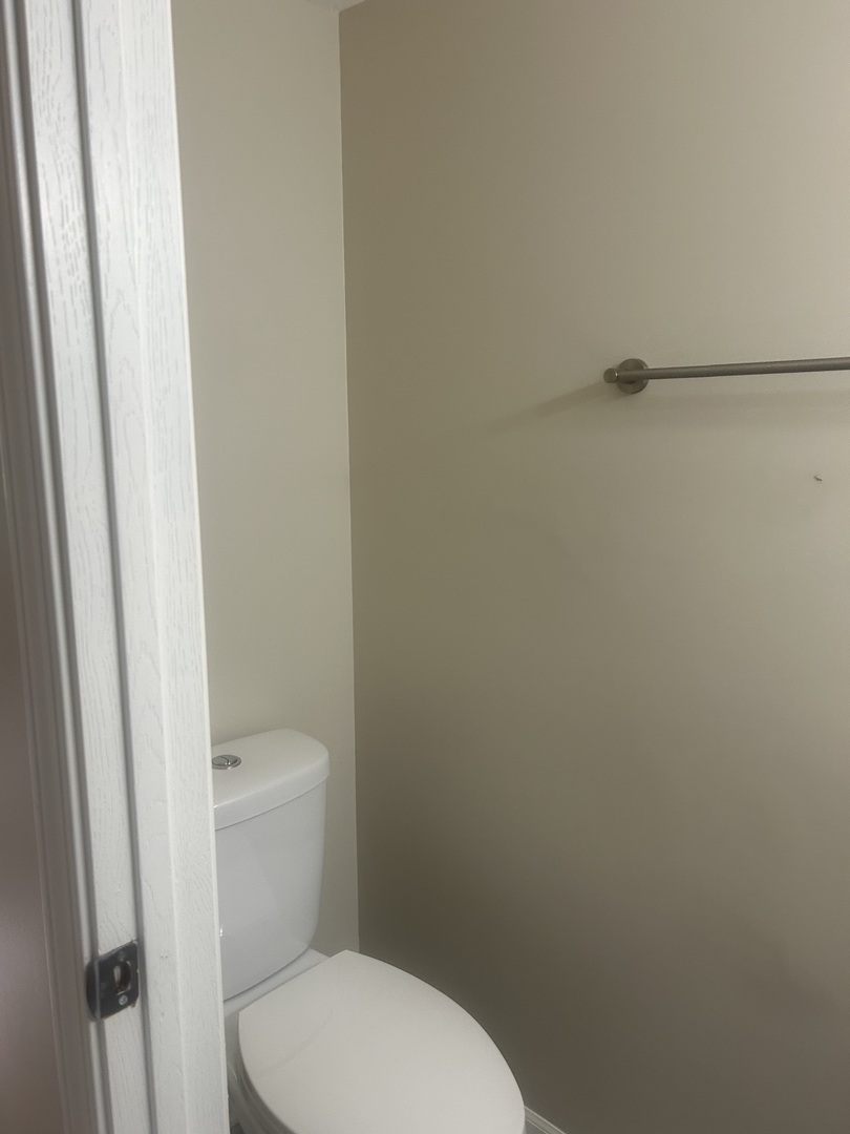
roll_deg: +0.1
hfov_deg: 53.1
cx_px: 425
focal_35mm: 26
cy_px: 567
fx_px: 851
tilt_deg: -10.9
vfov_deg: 67.3
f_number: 1.5
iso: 125
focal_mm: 5.7
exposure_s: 1/120
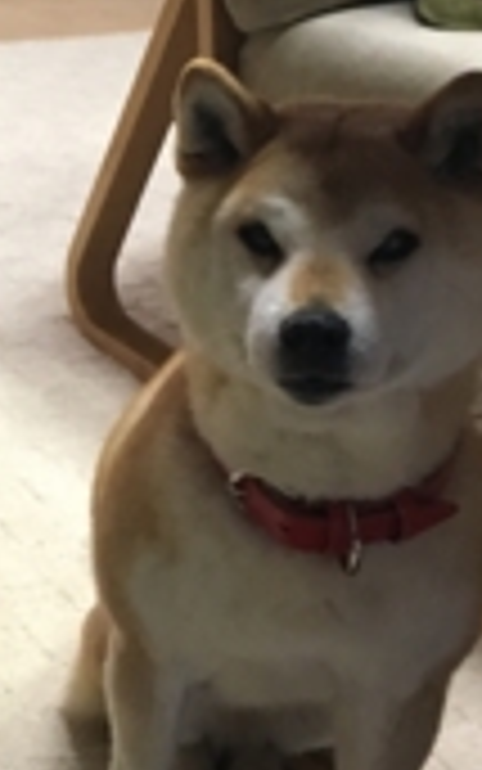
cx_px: -365
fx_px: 1890
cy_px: 263
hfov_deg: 13.2
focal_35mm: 90
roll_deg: -0.8
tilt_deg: -22.3
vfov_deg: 22.9
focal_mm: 4.15
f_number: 2.2
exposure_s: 1/15
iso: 200
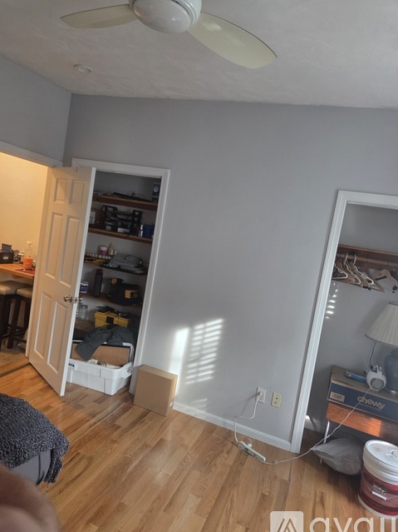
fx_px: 368
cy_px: 267
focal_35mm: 24
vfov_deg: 71.6
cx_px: 197
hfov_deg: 56.8
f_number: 1.8
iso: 500
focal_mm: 5.4
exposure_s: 1/120
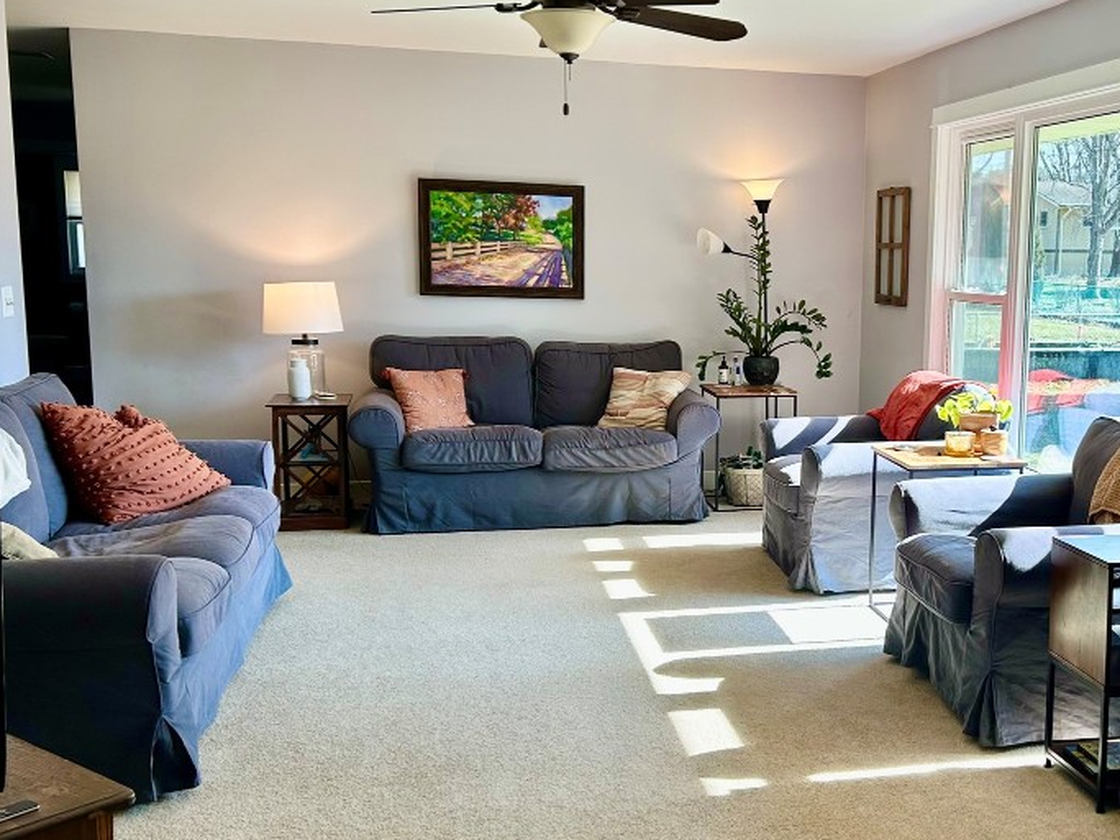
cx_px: 805
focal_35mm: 39
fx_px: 1262
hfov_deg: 46.6
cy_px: 450
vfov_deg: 36.8
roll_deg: -3.3
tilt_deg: -10.5
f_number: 1.5
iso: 40
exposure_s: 1/198
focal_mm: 5.7
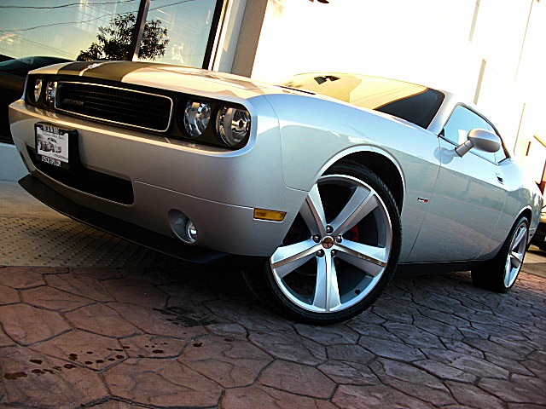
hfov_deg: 51.4
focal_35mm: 36
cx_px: 273
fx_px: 568
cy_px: 204
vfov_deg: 39.7
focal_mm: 6.3
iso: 50
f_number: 2.8
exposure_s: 1/100
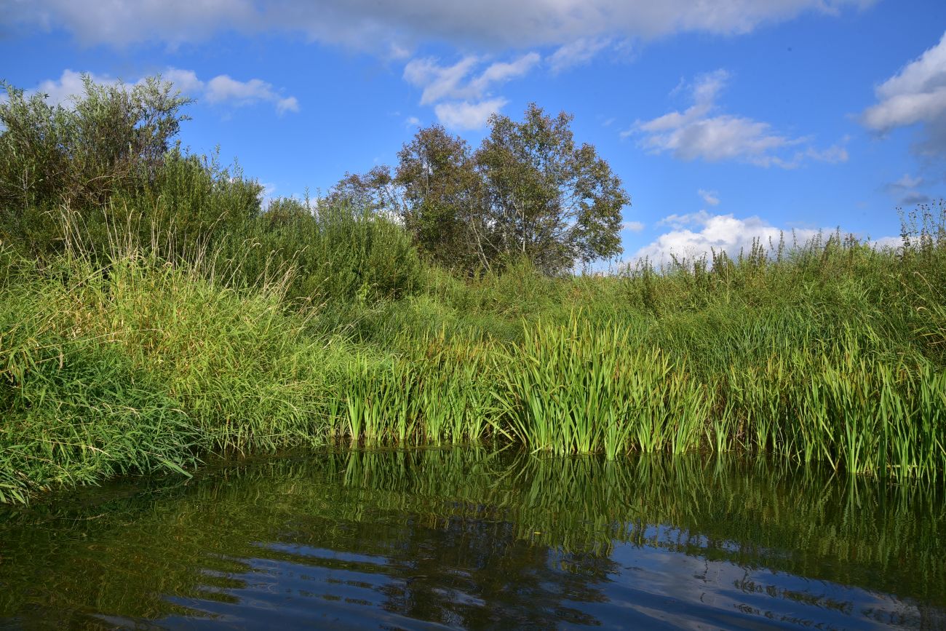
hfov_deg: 58.7
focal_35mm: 32
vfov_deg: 41.1
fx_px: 841
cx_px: 473
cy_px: 316
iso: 200
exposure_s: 1/125
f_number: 16
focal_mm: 32
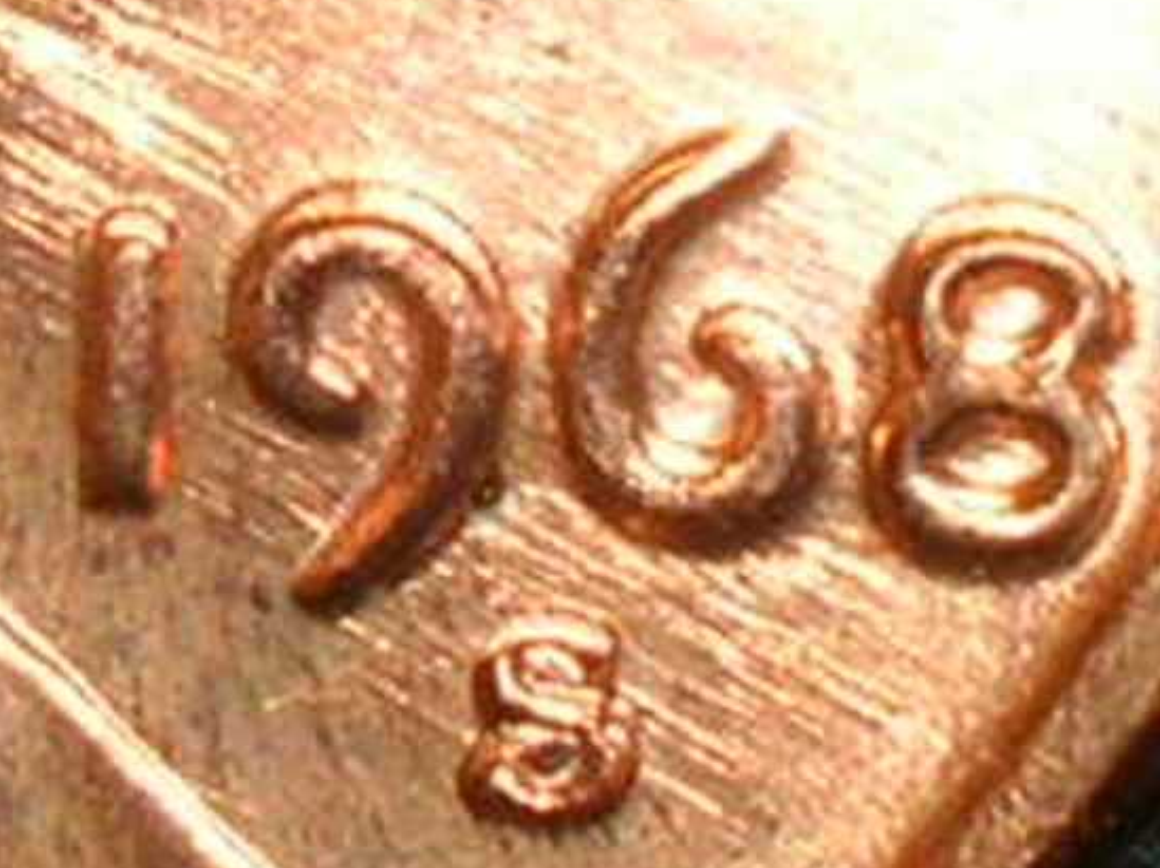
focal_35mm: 63
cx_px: 520
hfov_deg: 30.7
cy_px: 408
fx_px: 2110
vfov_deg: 23.3
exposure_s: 1/60.1
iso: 50
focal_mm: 9
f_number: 5.7
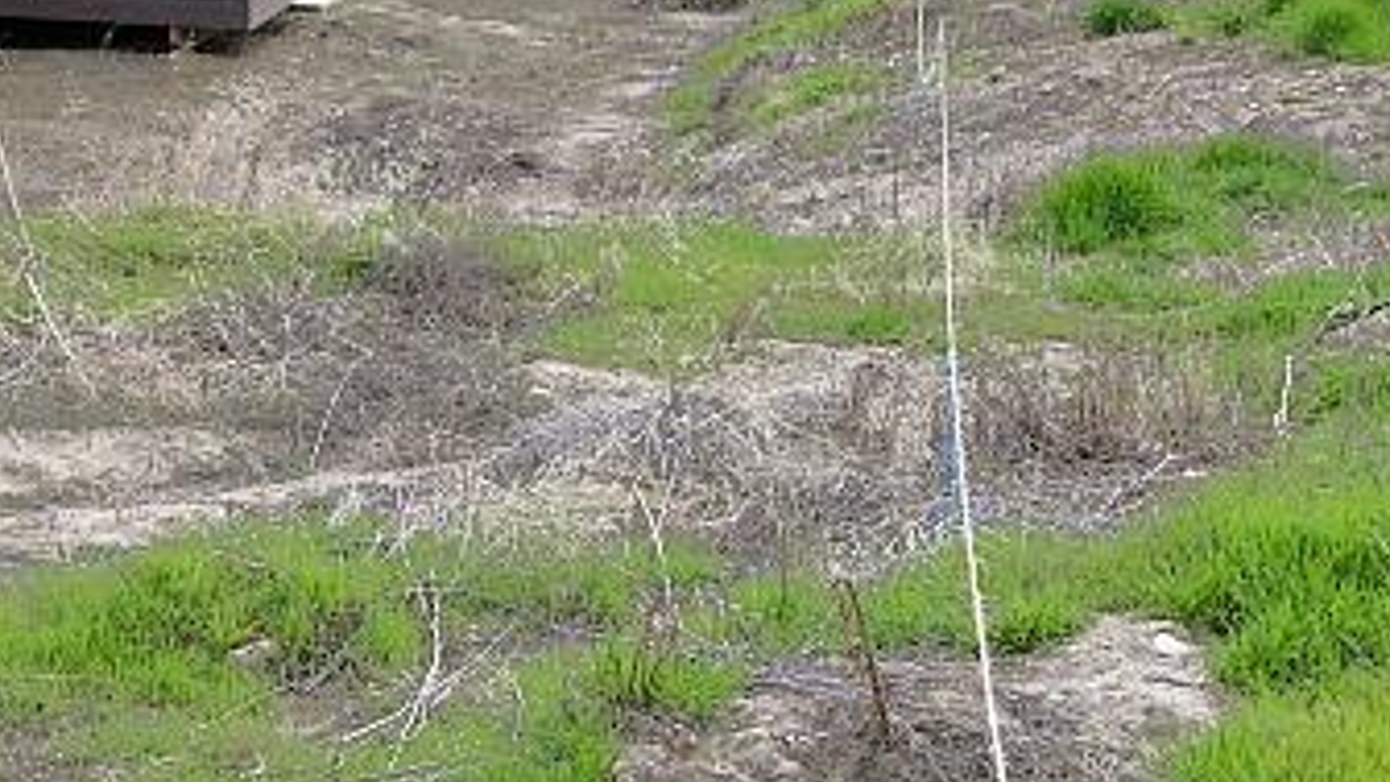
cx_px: 778
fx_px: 2985
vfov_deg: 14.9
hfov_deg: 26.2
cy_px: 434
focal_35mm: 81
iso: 50
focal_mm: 10
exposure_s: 1/143
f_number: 4.6
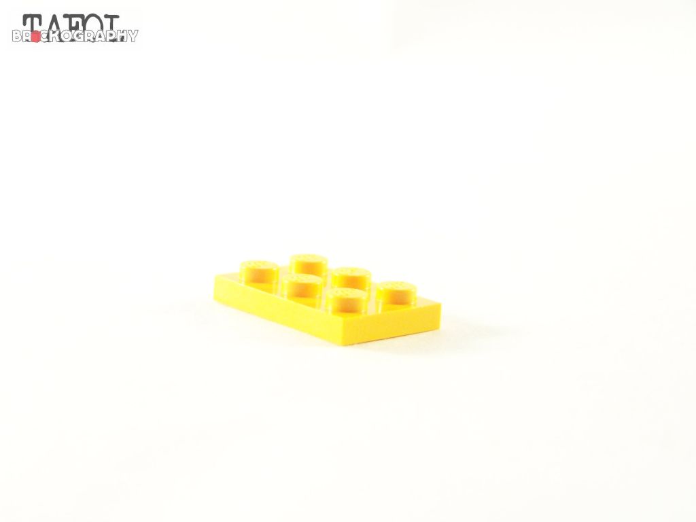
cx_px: 348
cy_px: 261
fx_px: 2111
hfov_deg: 18.7
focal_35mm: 105
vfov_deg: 14.1
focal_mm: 17.5
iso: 400
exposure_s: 1/45
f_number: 3.2
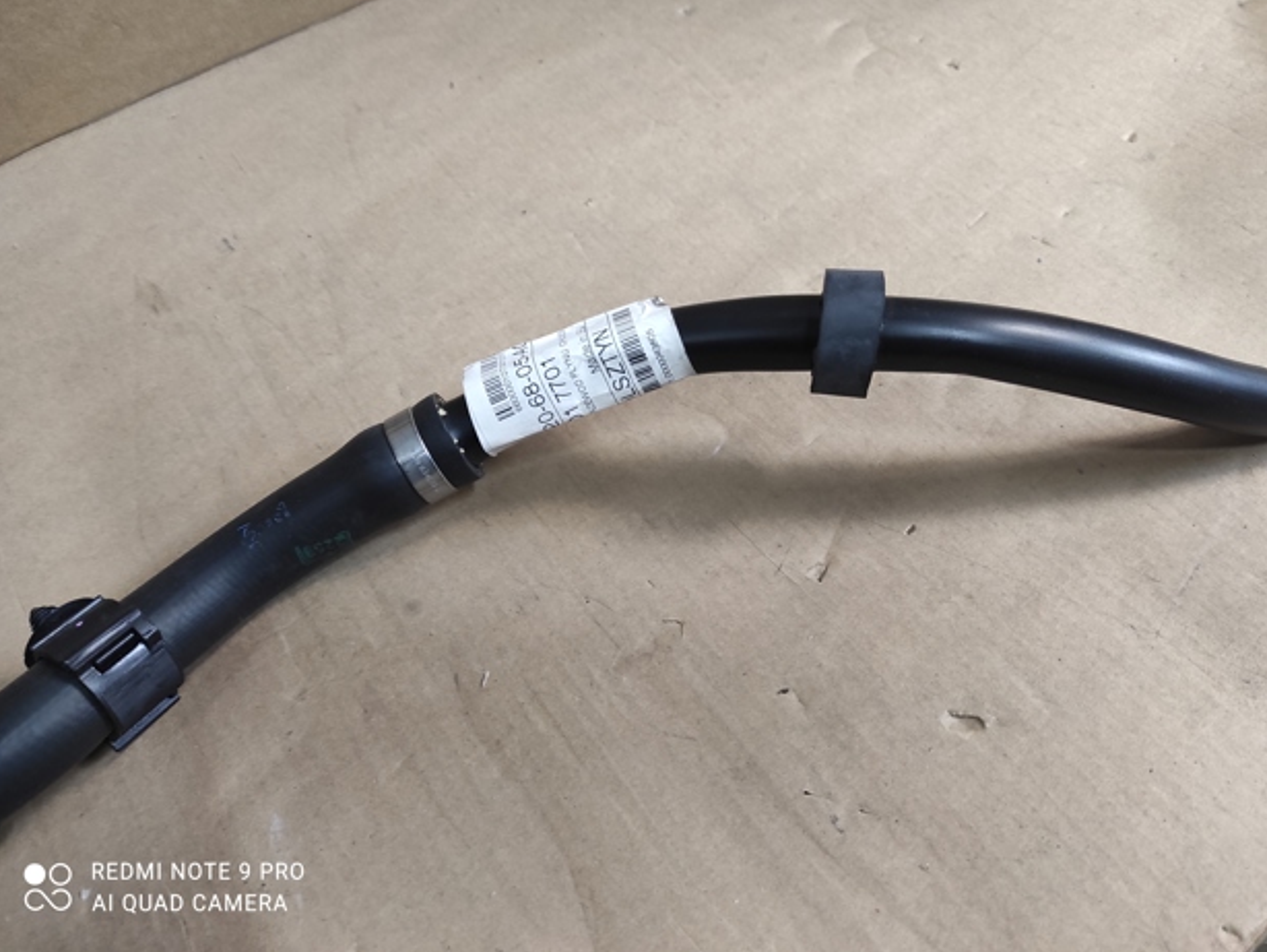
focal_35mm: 26
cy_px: 461
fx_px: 952
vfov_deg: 53.1
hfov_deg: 67.3
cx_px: 642
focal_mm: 5.43
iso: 733
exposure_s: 1/33
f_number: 1.89
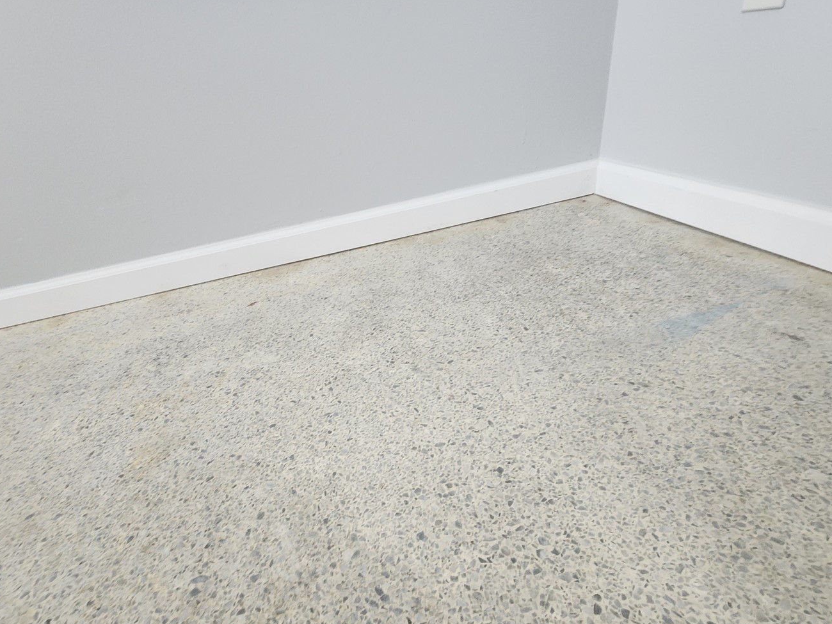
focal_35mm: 16
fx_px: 385
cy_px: 335
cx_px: 381
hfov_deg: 94.3
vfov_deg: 78.0
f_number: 2.2
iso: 320
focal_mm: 2.2
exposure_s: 1/40
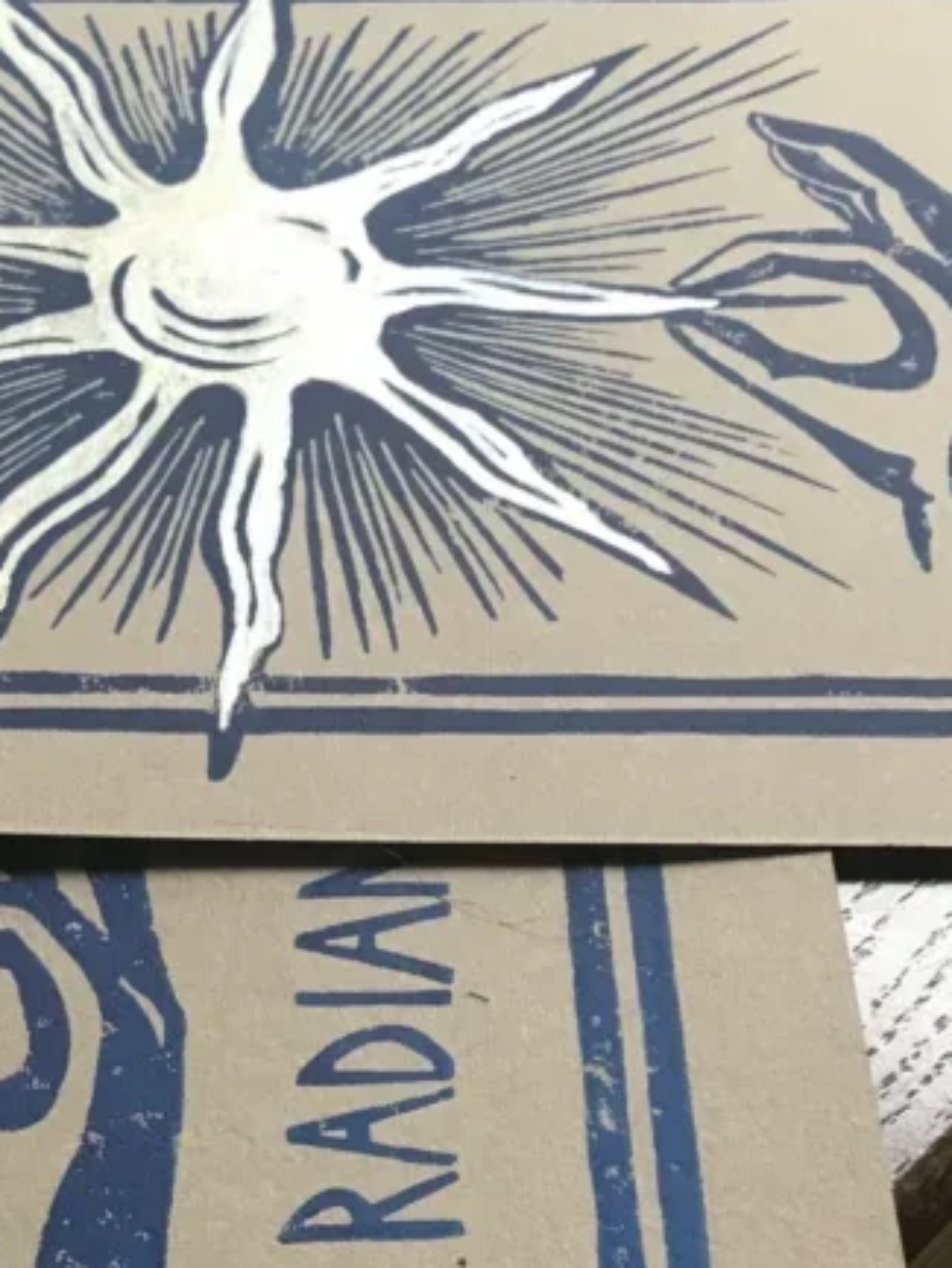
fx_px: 2529
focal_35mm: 69
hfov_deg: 21.2
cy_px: 930
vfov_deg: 27.8
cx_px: 249
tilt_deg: -48.9
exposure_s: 1/17
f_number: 1.8
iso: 40
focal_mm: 3.99
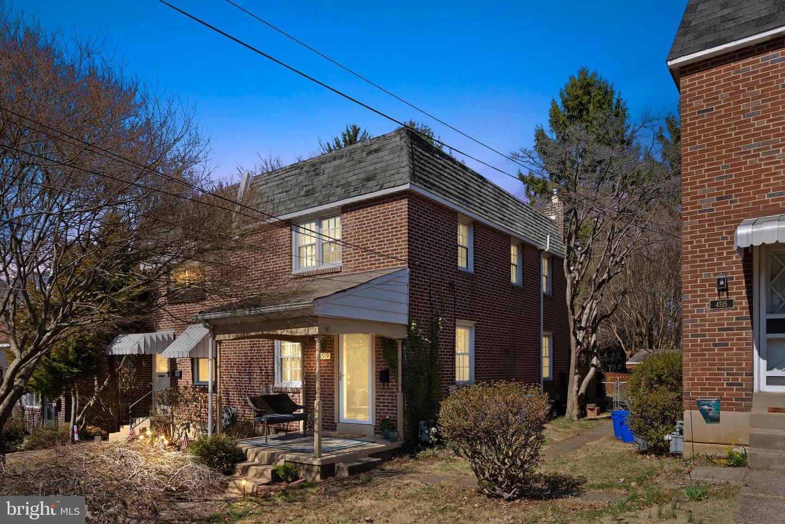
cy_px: 262
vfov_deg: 55.1
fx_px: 502
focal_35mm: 23
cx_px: 392
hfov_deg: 76.1
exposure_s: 1/250
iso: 400
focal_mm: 23
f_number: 7.1
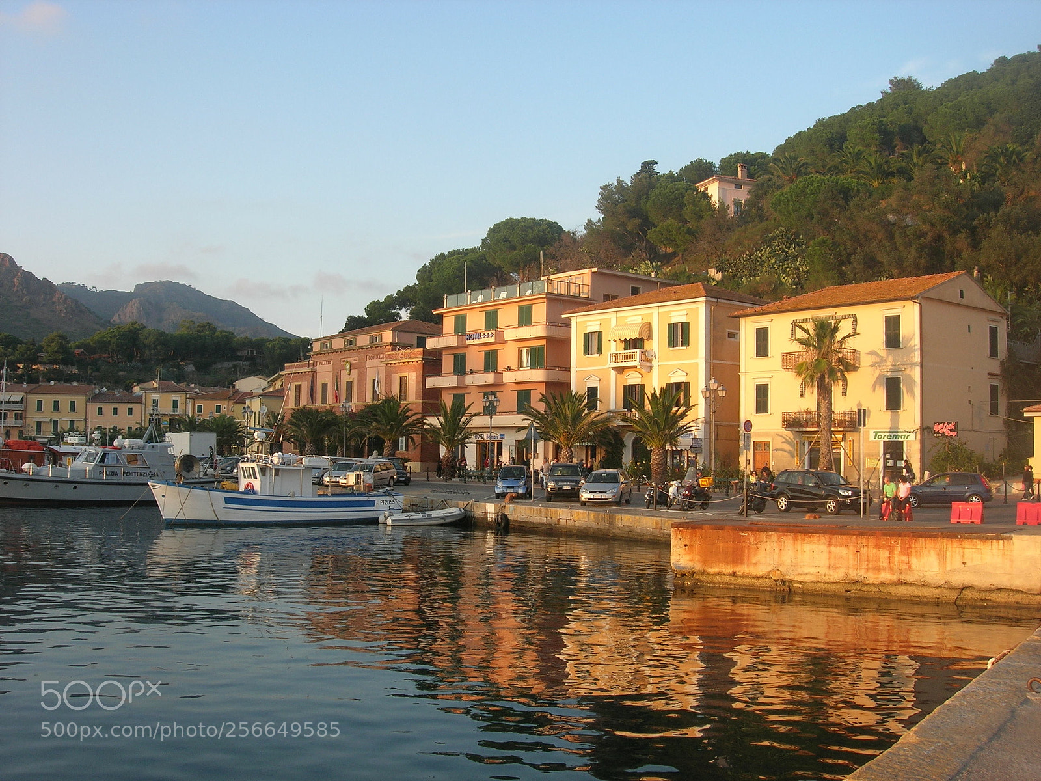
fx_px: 1143
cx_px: 520
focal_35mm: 38
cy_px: 390
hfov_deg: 49.0
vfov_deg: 37.7
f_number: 4.8
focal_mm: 7.8
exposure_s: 1/114
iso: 64
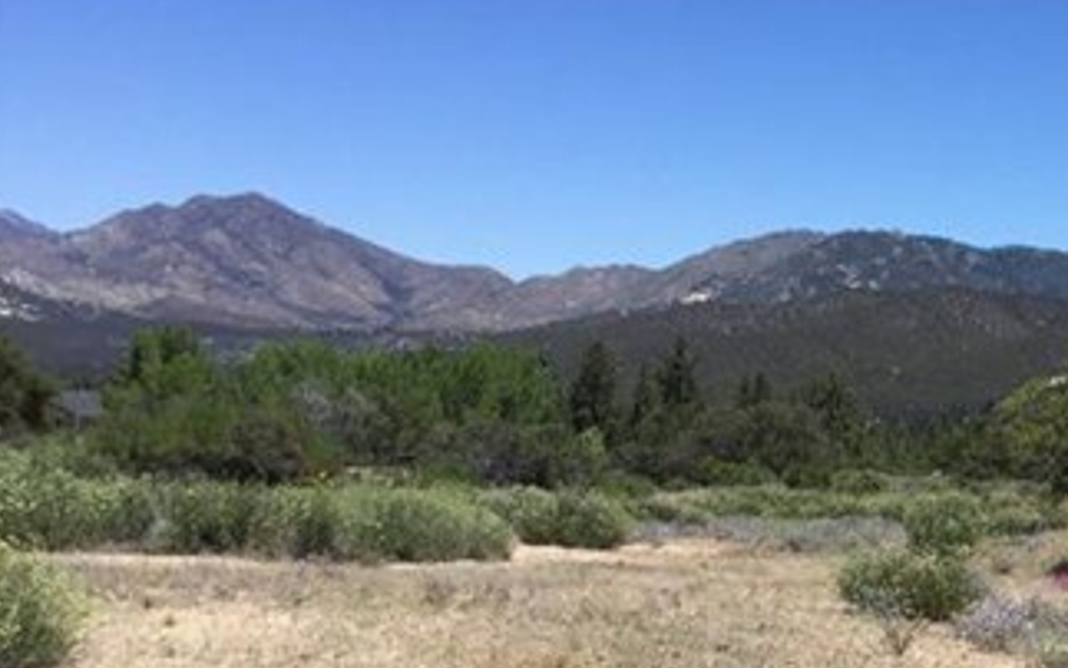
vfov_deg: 21.0
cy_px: 536
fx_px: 1776
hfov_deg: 31.3
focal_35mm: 61
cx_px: 1038
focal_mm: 4.15
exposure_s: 1/2083
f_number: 2.2
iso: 32
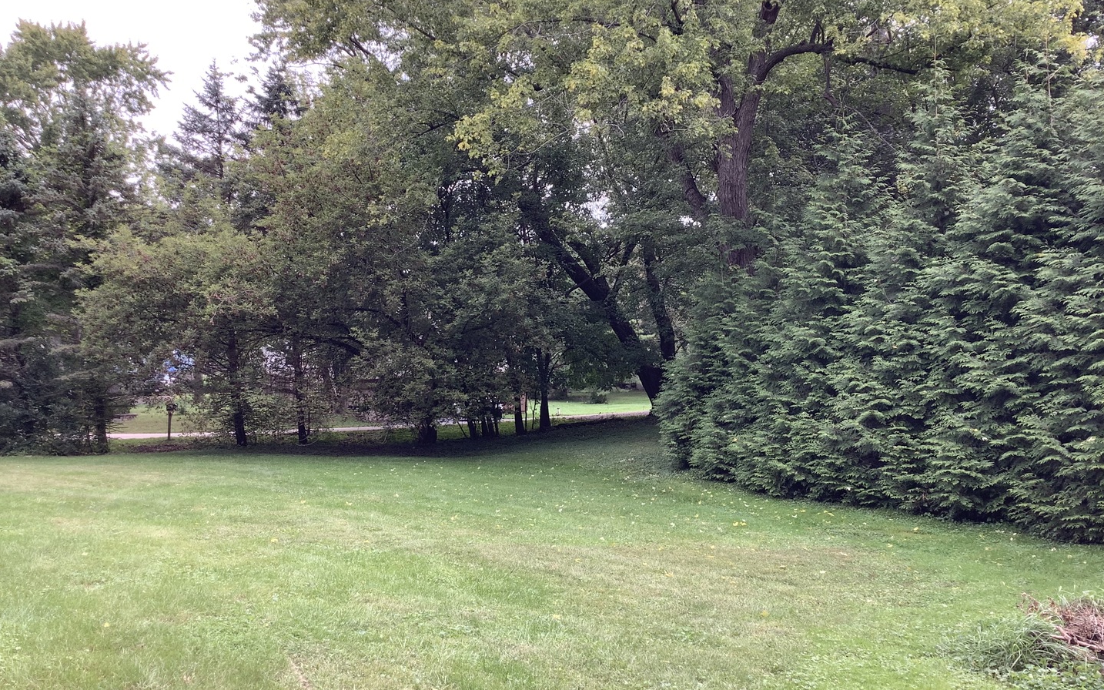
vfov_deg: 38.3
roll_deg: +2.4
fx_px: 993
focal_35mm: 33
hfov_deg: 58.1
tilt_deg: +1.2
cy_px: 364
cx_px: 554
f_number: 2.4
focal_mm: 3.3
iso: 25
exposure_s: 1/120
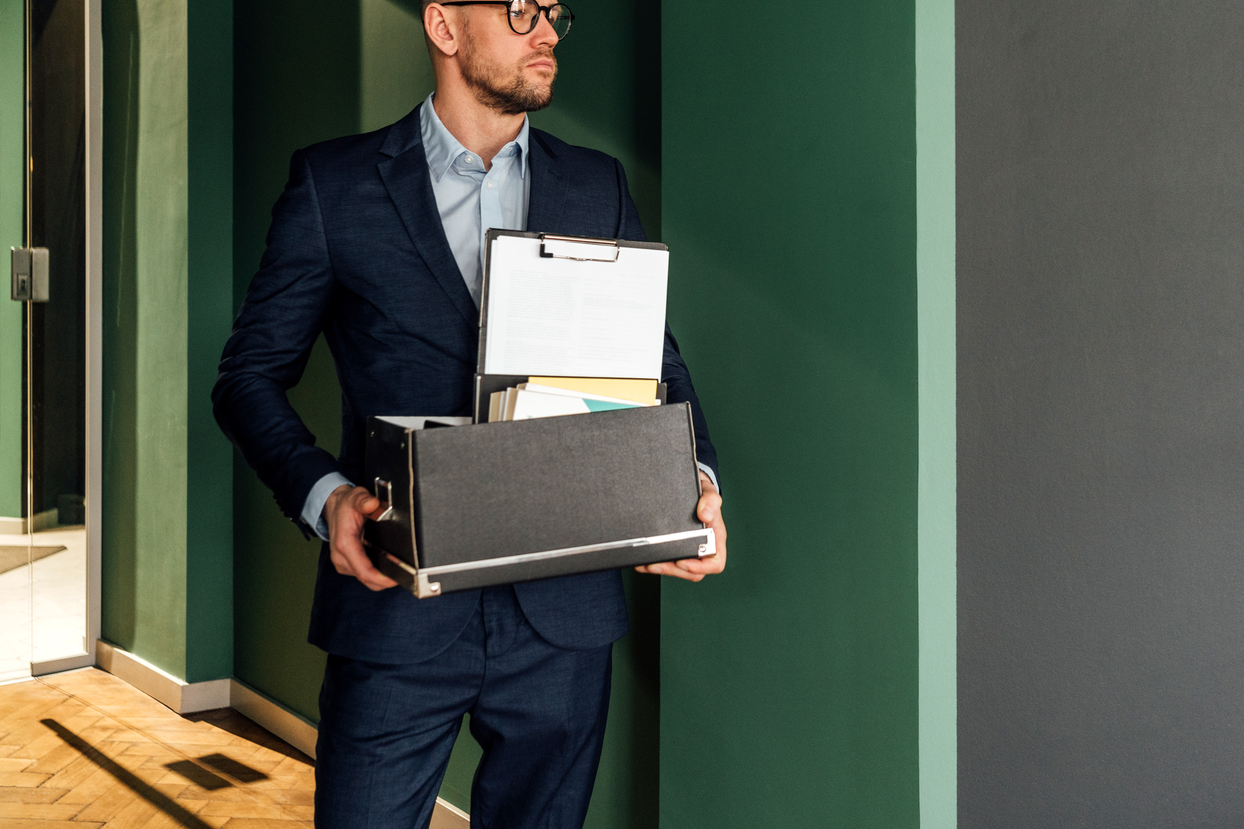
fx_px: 1520
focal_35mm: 44
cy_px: 329
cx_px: 640
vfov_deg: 30.4
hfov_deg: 44.5
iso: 1600
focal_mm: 35
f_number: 3.5
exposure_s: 1/20
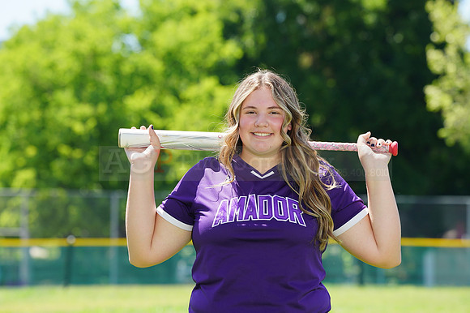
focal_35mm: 259
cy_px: 156
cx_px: 235
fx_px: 3379
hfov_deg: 8.0
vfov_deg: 5.3
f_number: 9
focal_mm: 259
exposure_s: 1/200
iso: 200
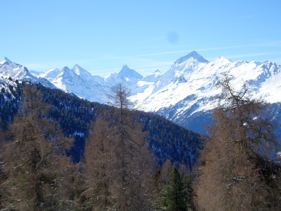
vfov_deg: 20.2
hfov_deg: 26.7
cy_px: 106
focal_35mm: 73
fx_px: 593
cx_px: 140
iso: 80
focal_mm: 12.42
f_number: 5
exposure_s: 1/500
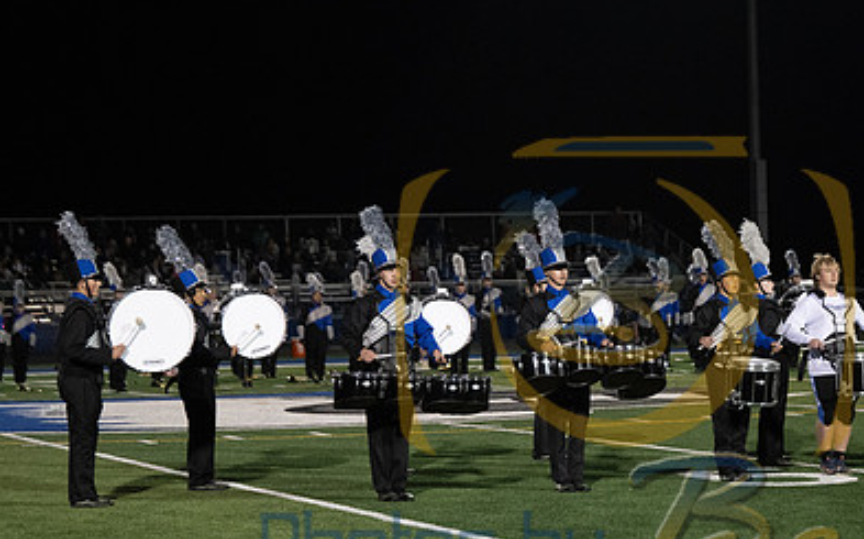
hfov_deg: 17.5
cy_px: 364
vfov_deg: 11.0
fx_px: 2800
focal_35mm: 119
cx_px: 580
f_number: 2.8
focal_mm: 79
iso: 5000
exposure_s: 1/1250
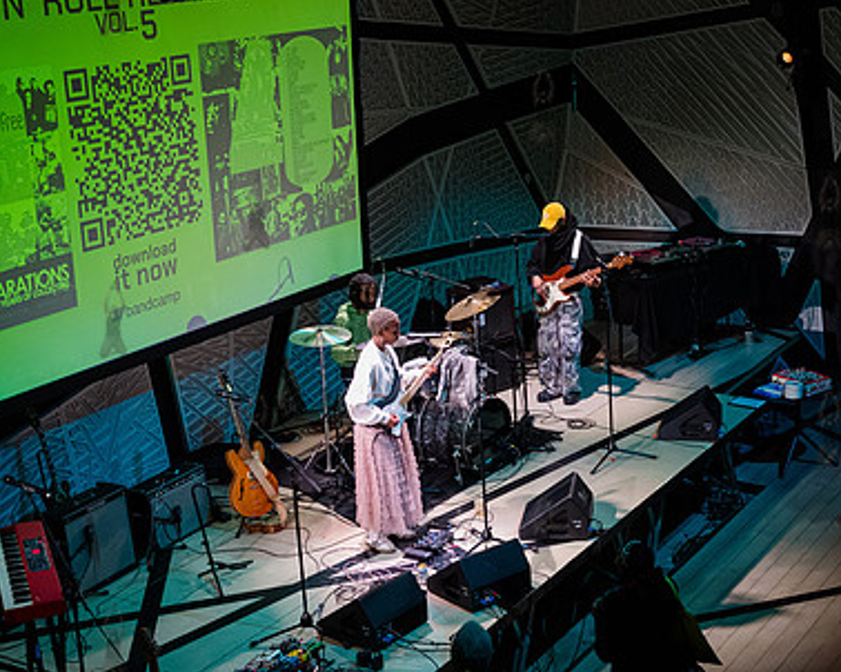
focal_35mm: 59
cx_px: 541
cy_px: 318
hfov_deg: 31.8
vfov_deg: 25.8
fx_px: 1468
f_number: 5
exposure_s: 1/400
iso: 10000
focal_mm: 41
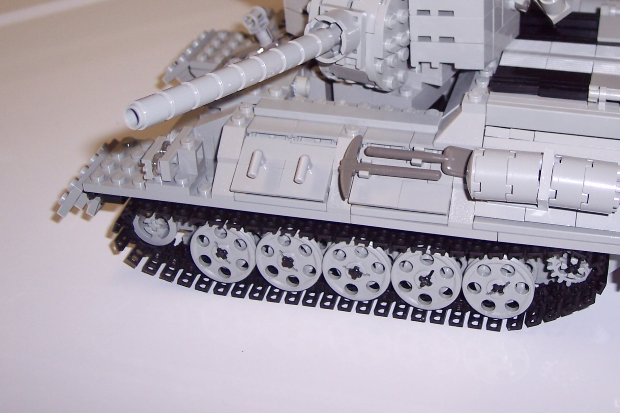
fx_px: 1085
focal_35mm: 63
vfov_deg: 21.3
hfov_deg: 31.7
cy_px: 72
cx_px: 400
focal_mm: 8
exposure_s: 1/60
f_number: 2.8
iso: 100
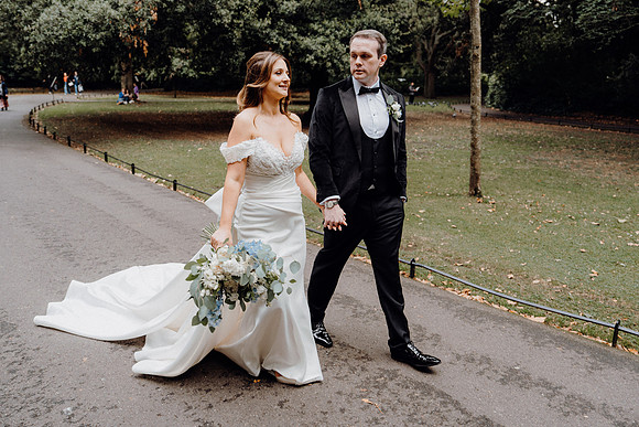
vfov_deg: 42.3
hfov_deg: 60.3
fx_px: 550
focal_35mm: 31
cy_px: 214
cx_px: 320
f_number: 3.5
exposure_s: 1/250
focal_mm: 31
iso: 400
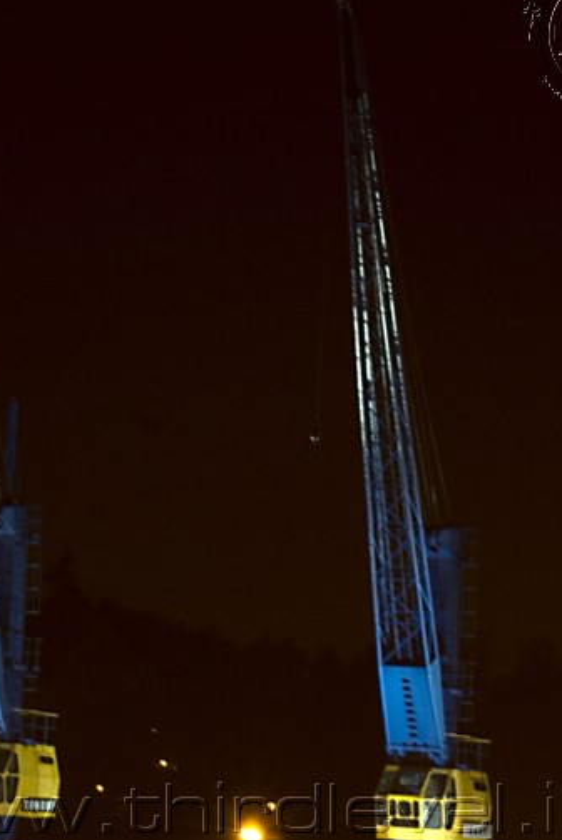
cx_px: 263
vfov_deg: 4.5
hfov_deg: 3.0
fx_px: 10601
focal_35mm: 454
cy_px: 597
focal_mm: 190
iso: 100
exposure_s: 4
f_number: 9.5
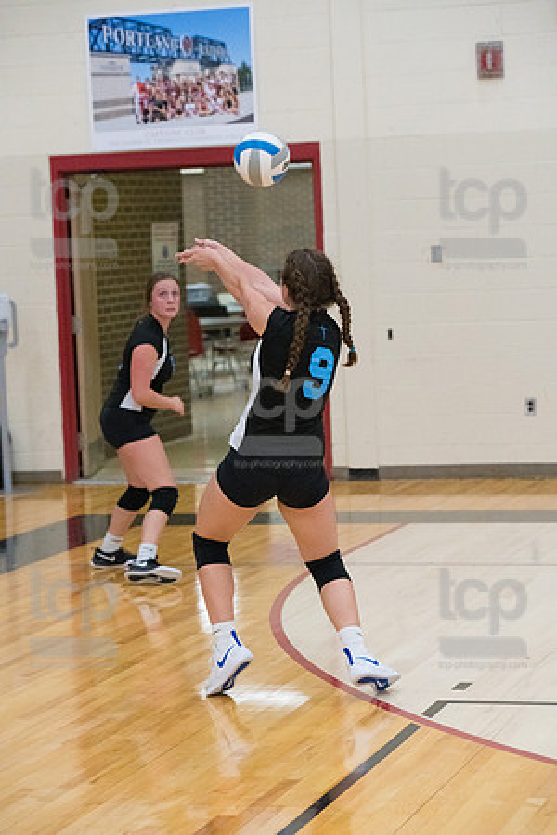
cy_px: 418
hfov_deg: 12.5
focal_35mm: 110
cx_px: 278
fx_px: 2553
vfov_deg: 18.6
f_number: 4.5
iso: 6400
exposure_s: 1/1000
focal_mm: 110
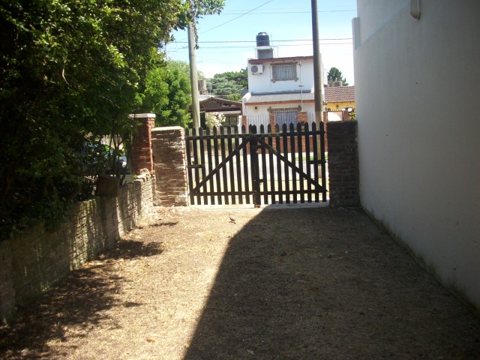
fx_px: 430
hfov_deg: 58.4
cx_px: 240
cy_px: 180
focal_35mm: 31
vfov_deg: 45.4
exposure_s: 1/129
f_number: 5.6
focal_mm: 6.2
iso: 50
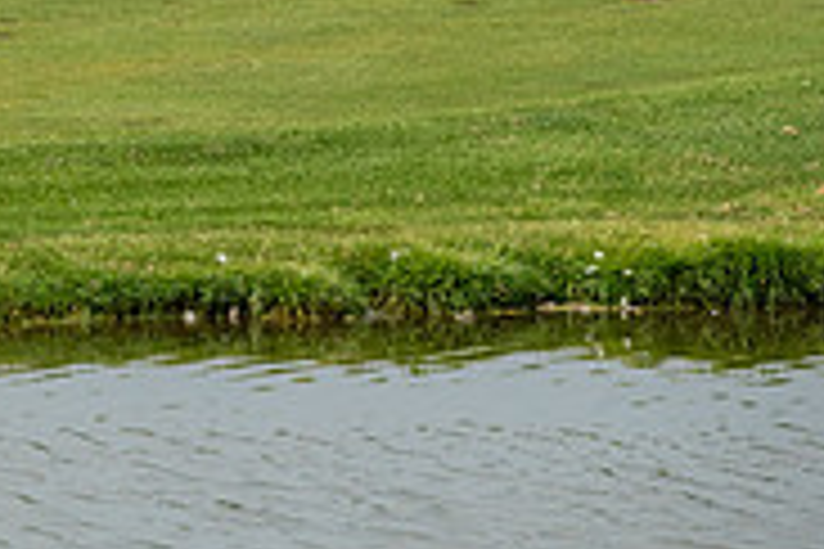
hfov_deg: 3.2
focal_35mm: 635
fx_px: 14533
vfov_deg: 2.2
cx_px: -378
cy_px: -76
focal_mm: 200
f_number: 5
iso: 250
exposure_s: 1/3200
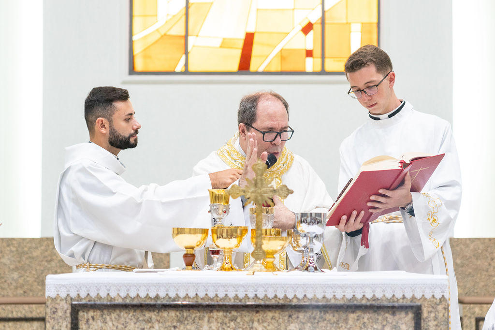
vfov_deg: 13.0
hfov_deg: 19.5
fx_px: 1444
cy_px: 165
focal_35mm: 105
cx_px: 248
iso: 1600
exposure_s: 1/125
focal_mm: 70
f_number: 2.8
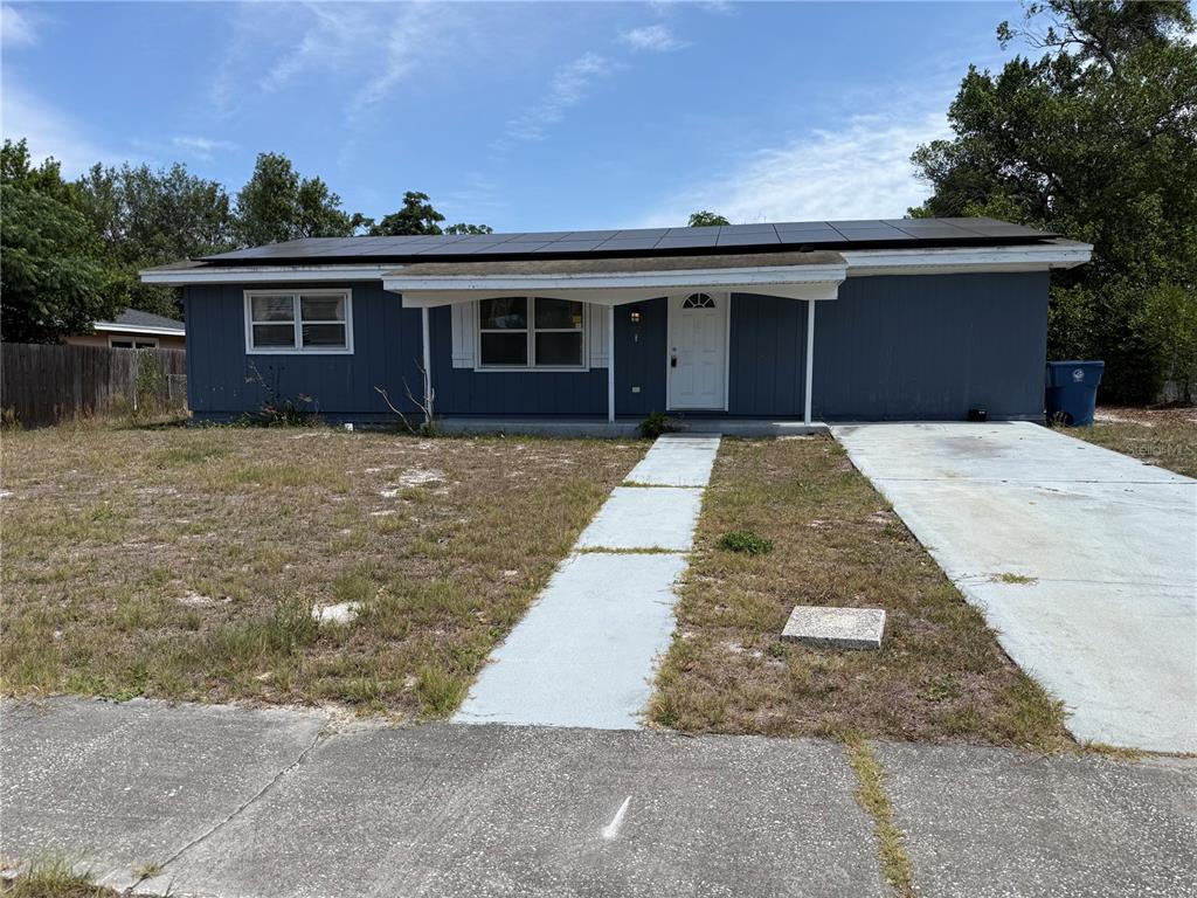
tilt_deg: -5.6
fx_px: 830
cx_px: 598
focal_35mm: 24
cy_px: 449
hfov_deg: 71.6
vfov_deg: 56.8
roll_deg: -0.5
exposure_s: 1/5319
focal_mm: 6.76
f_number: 1.78
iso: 80
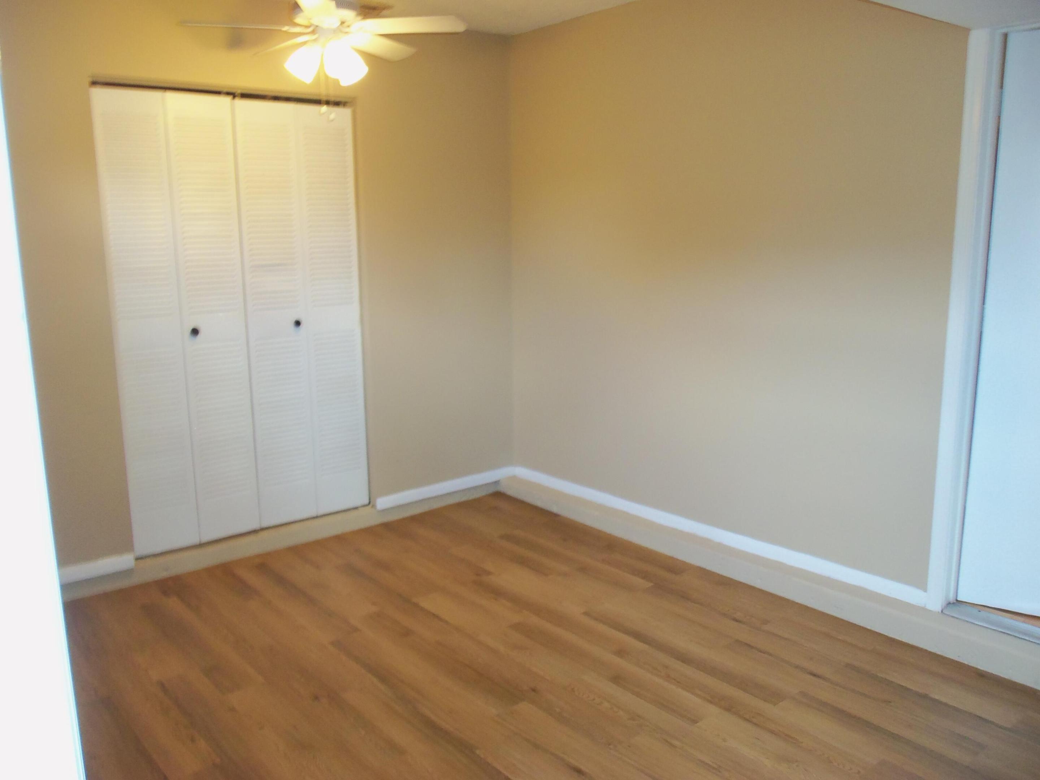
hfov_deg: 61.7
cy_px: 390
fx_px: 871
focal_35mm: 29
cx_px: 520
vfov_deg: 48.2
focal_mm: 5.2
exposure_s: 1/30
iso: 200
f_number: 3.4
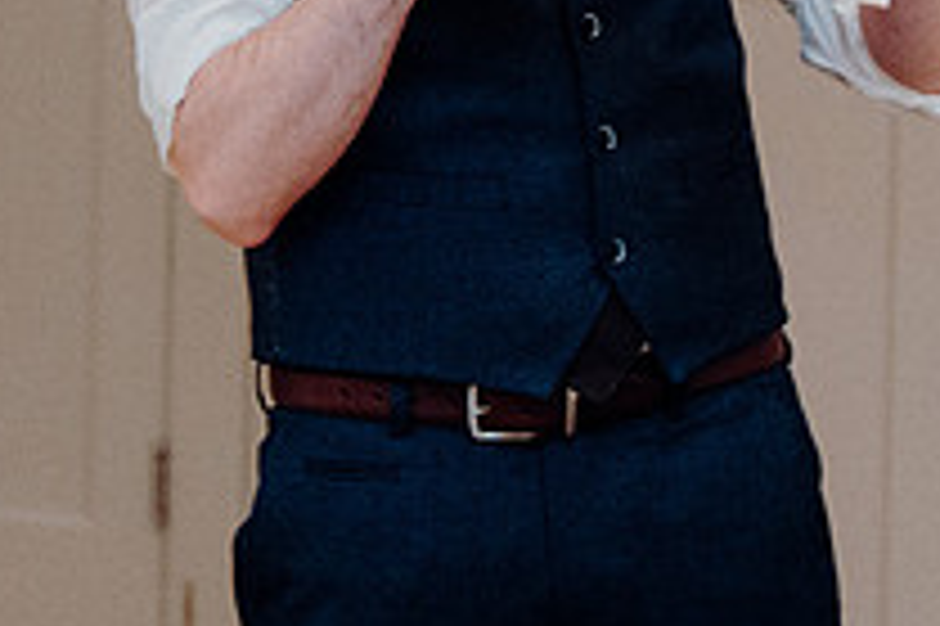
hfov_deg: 7.1
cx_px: 481
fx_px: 7618
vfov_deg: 4.7
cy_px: -187
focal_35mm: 292
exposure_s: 1/160
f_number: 3.5
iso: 3200
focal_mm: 70
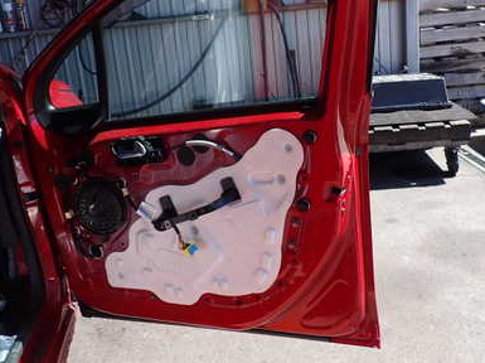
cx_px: 270
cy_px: 112
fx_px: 546
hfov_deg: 47.8
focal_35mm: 39
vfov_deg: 36.3
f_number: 2.8
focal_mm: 4.5
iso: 100
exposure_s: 1/500
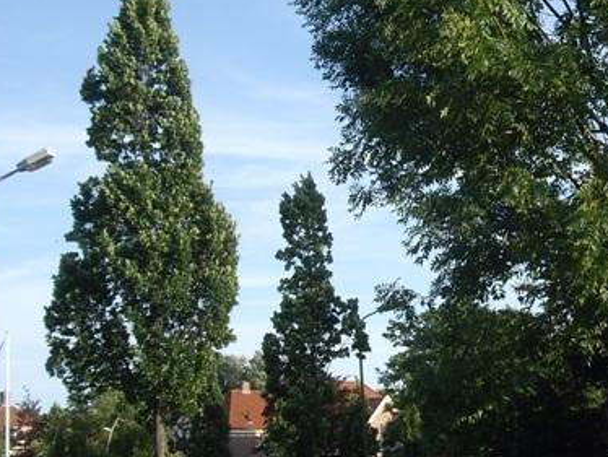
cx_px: 424
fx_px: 1142
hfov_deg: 29.5
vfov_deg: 22.5
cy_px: 329
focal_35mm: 65
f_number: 2.8
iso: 64
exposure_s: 1/500
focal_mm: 7.9
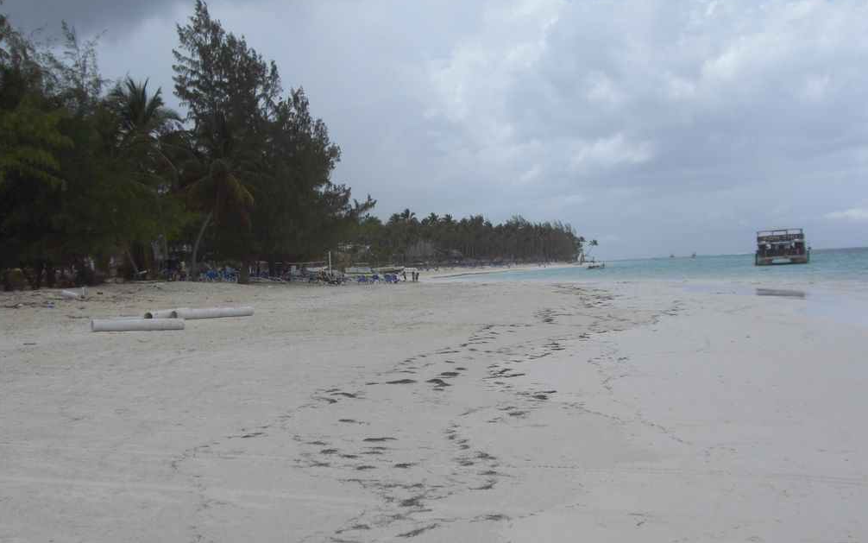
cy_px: 268
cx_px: 434
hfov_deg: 48.2
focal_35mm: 41
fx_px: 970
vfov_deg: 31.3
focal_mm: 6.2
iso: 64
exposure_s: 1/250
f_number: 8
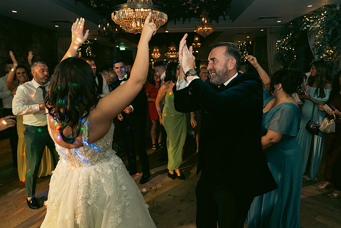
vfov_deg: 53.2
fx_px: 227
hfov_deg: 73.7
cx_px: 170
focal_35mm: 24
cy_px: 114
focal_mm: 24
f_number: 3.5
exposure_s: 1/160
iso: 2500
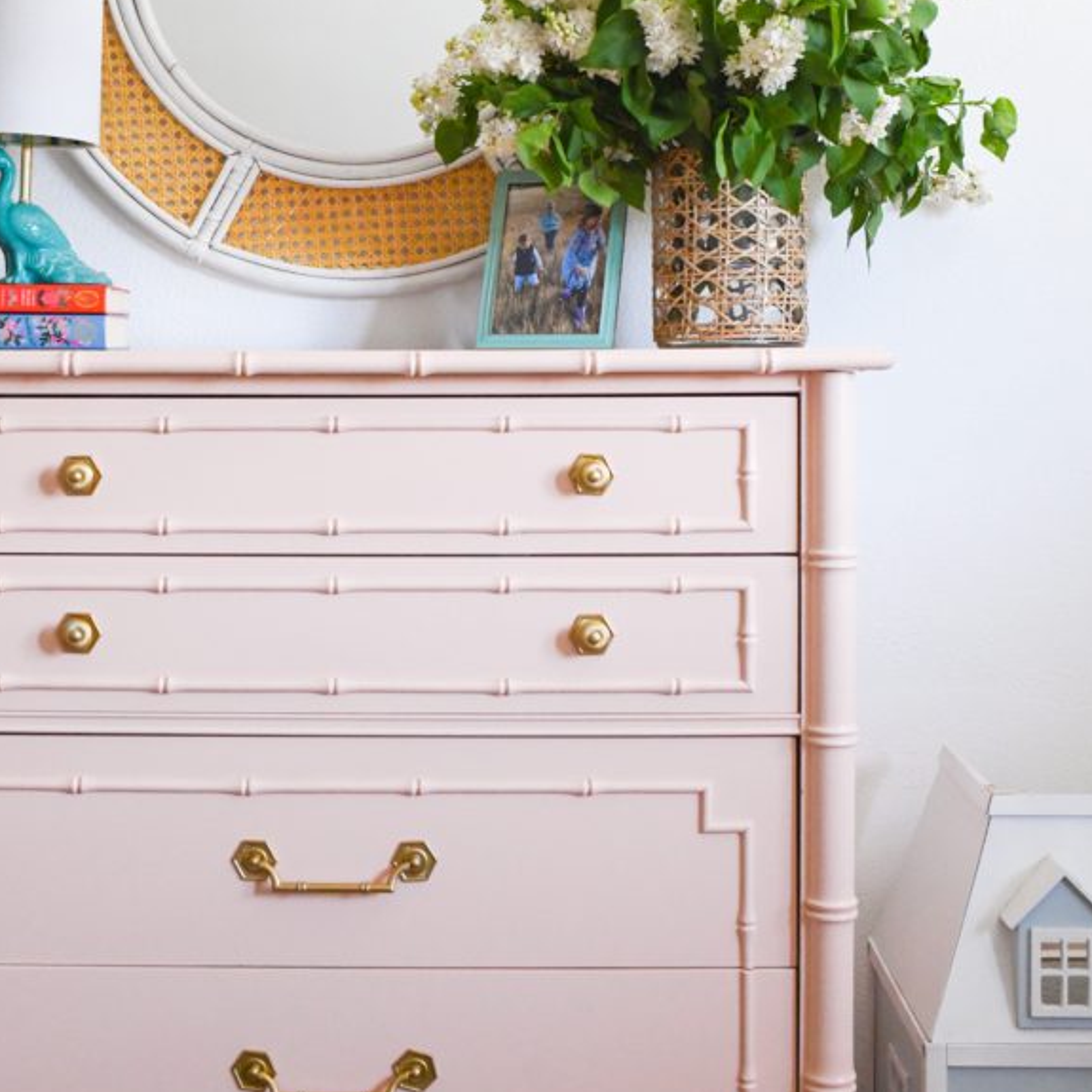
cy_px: 298
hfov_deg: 32.1
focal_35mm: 53
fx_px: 1892
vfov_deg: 31.7
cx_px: 457
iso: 5000
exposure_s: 1/250
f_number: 5
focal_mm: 35
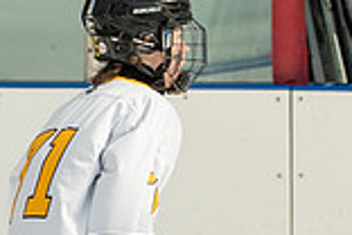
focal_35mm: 1047
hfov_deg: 2.0
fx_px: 10237
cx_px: 41
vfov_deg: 1.3
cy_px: 270
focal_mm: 150
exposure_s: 1/1600
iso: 800
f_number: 3.5
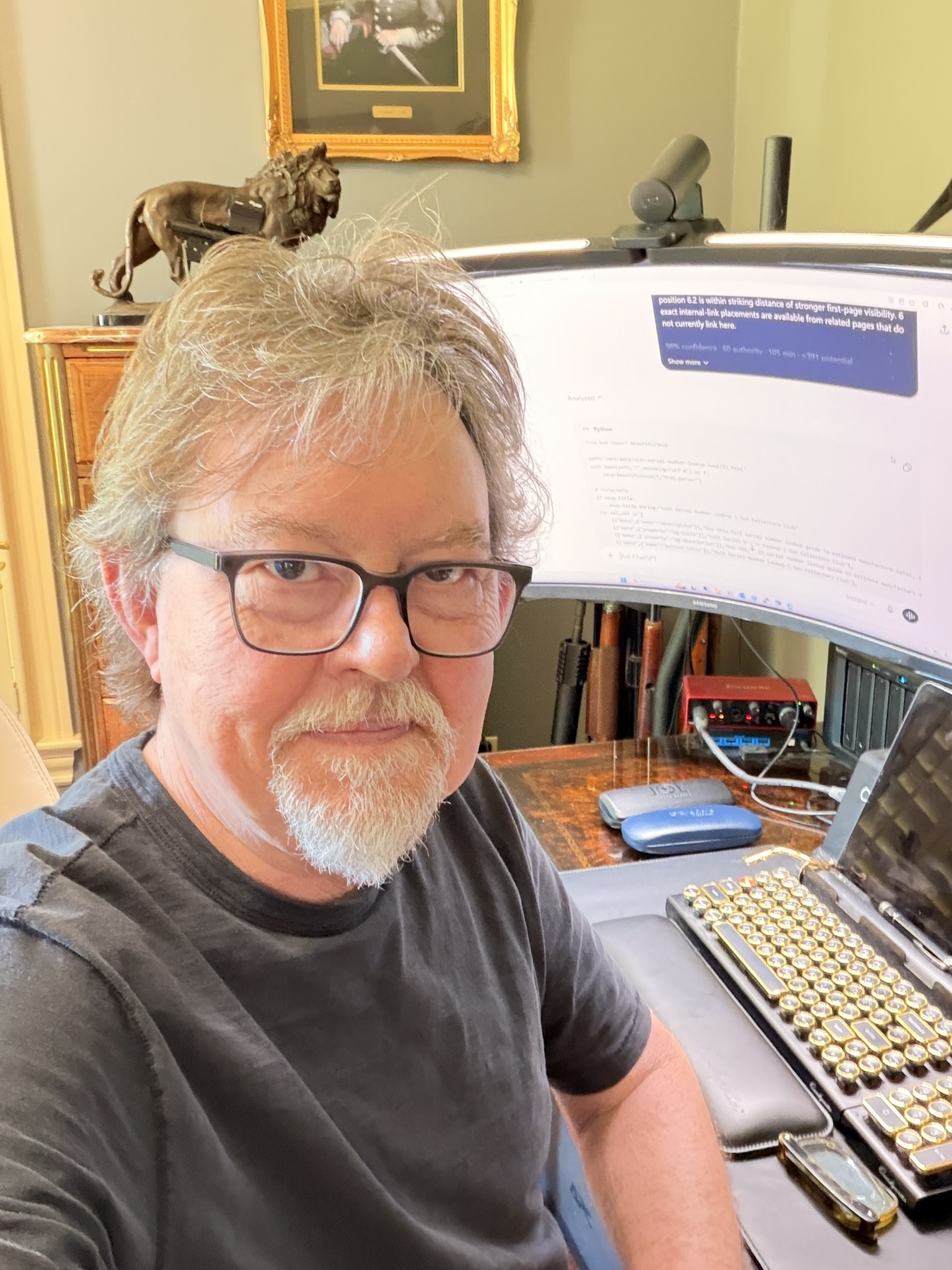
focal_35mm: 30
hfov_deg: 46.8
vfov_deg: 60.0
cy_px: 635
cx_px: 476
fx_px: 1100
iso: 640
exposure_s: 1/15
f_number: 1.9
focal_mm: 2.71
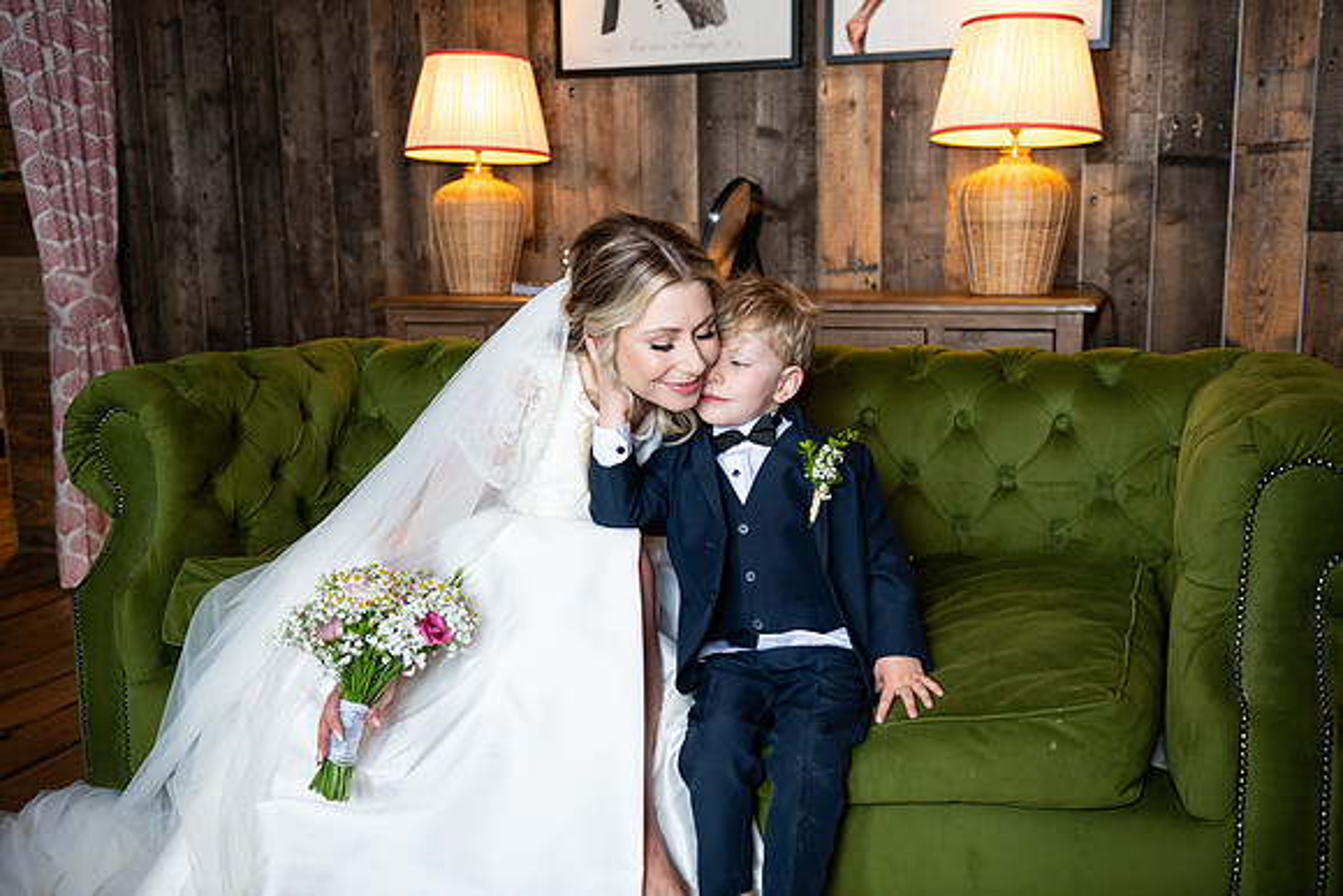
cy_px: 448
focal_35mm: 35
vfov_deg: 37.9
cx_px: 672
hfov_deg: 54.4
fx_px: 1306
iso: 640
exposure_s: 1/160
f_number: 3.5
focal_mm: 35
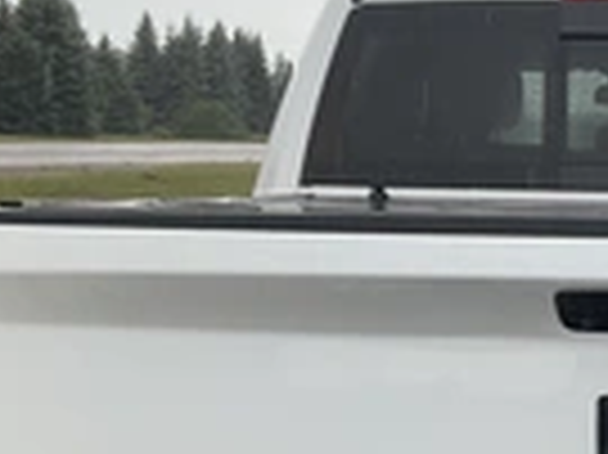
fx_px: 1509
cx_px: 649
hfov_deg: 21.7
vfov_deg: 16.8
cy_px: 432
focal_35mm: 86
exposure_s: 1/228
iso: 20
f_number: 1.8
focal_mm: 3
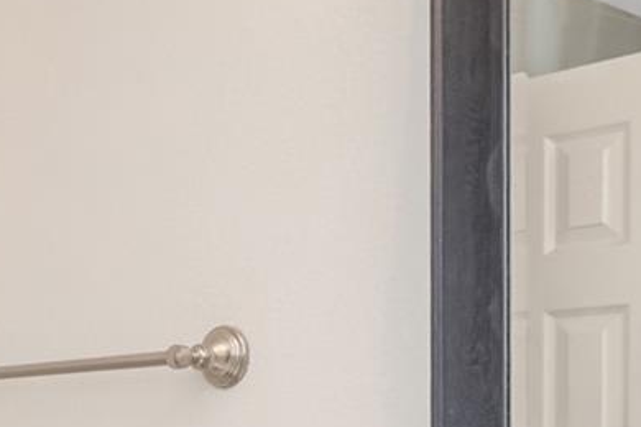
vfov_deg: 16.6
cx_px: -74
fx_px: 1389
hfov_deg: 24.2
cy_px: 539
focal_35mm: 78
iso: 500
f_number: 6.7
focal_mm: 19
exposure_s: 1/60
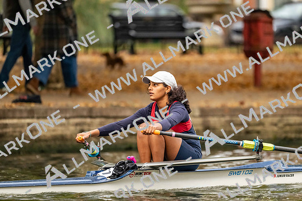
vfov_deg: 3.3
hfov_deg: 4.9
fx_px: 3541
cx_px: 156
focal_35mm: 422
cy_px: 104
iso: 5000
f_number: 4.5
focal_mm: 400
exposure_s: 1/2500
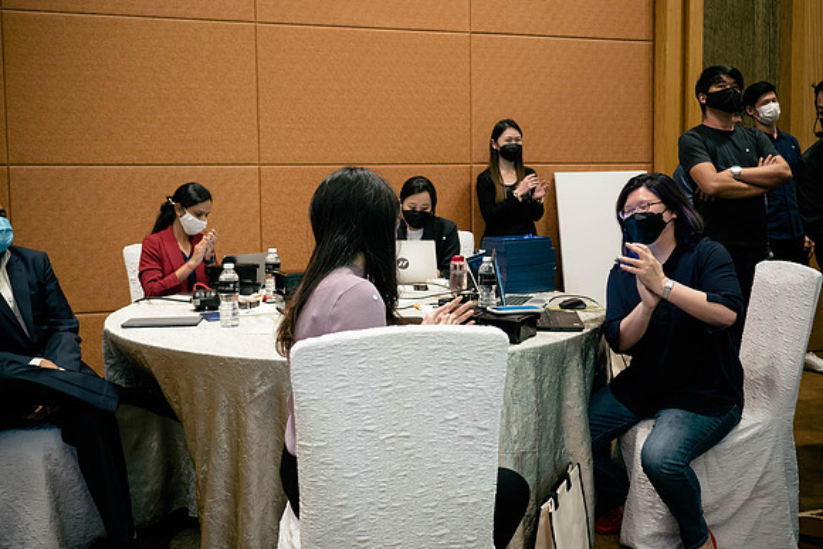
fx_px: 785
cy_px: 240
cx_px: 412
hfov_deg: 55.3
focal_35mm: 34
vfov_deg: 38.5
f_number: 2
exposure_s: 1/125
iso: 500
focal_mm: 16
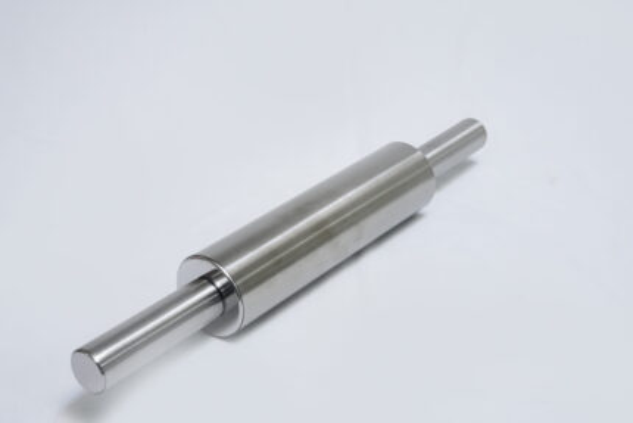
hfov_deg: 30.5
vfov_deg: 20.6
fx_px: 1161
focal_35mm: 66
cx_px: 316
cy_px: 212
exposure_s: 1/160
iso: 6400
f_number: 16
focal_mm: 66
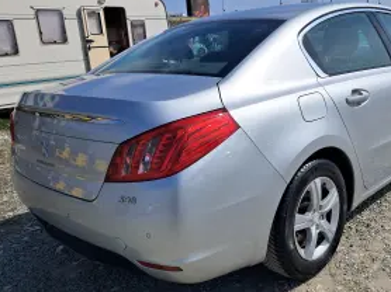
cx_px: 239
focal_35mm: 35
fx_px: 395
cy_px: 167
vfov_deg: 40.5
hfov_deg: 52.2
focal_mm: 4
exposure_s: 1/2062
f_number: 1.8
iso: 50
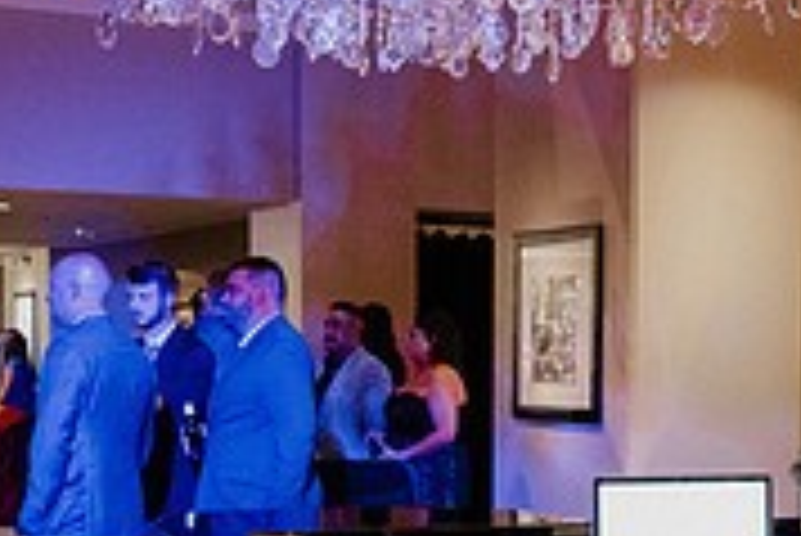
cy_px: 511
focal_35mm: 78
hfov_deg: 25.9
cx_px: 500
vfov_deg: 17.2
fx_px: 1737
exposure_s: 1/100
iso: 6400
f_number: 2.8
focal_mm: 24
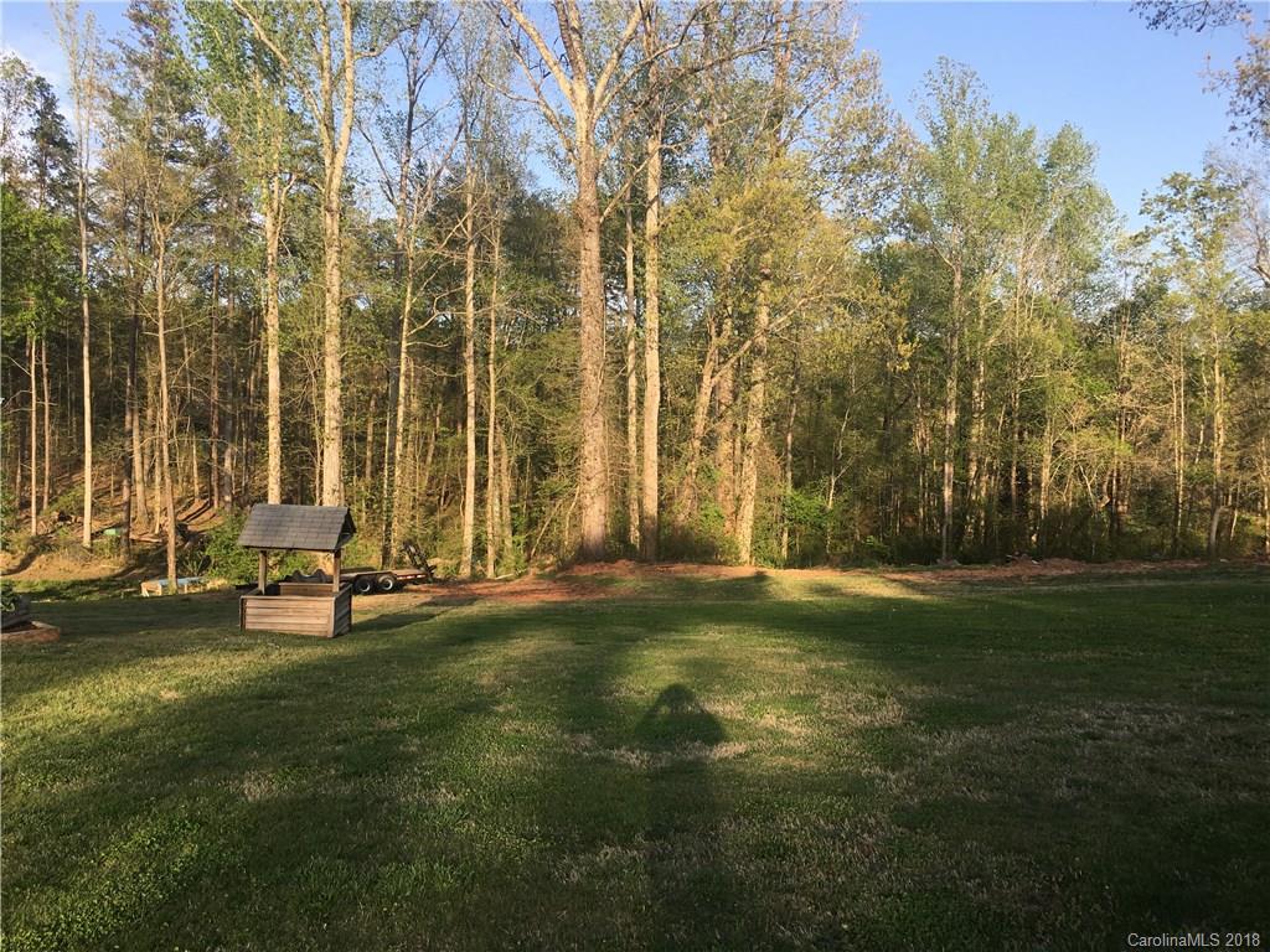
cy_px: 476
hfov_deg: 61.7
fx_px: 1064
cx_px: 635
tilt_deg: -1.2
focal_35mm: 29
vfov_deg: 48.2
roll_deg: -0.8
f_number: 2.2
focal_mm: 4.15
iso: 25
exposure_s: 1/541
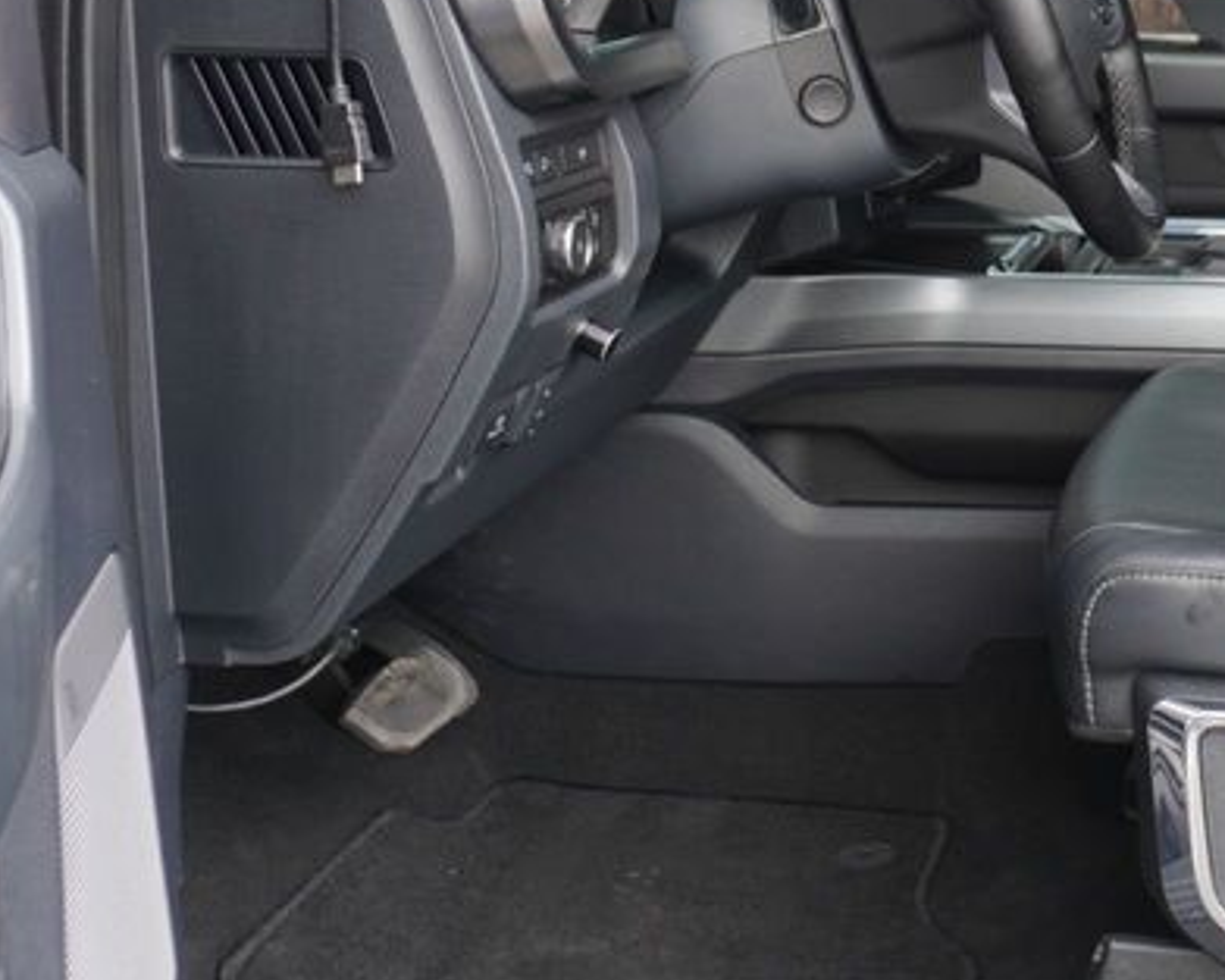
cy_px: 172
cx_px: 1316
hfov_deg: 29.2
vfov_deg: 25.3
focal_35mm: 59
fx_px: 2140
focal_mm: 16
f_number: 4
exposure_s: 1/60
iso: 160
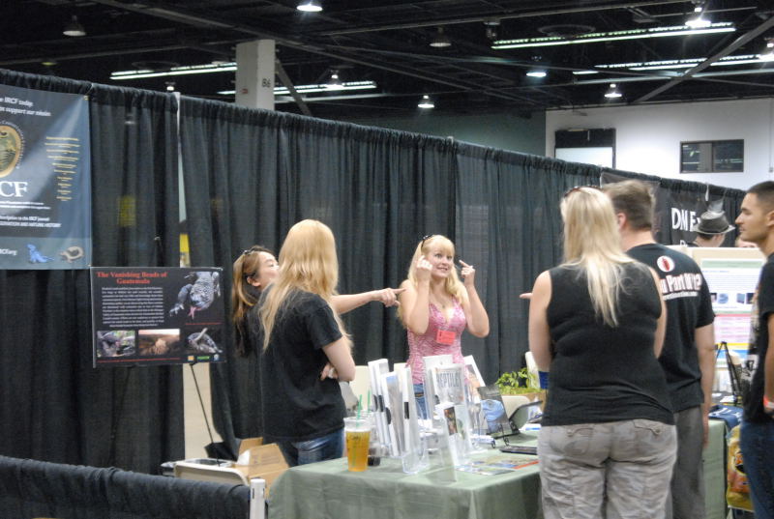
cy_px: 260
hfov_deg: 33.3
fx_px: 1293
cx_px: 387
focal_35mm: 60
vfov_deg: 22.7
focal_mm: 40
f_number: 4
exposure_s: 1/100
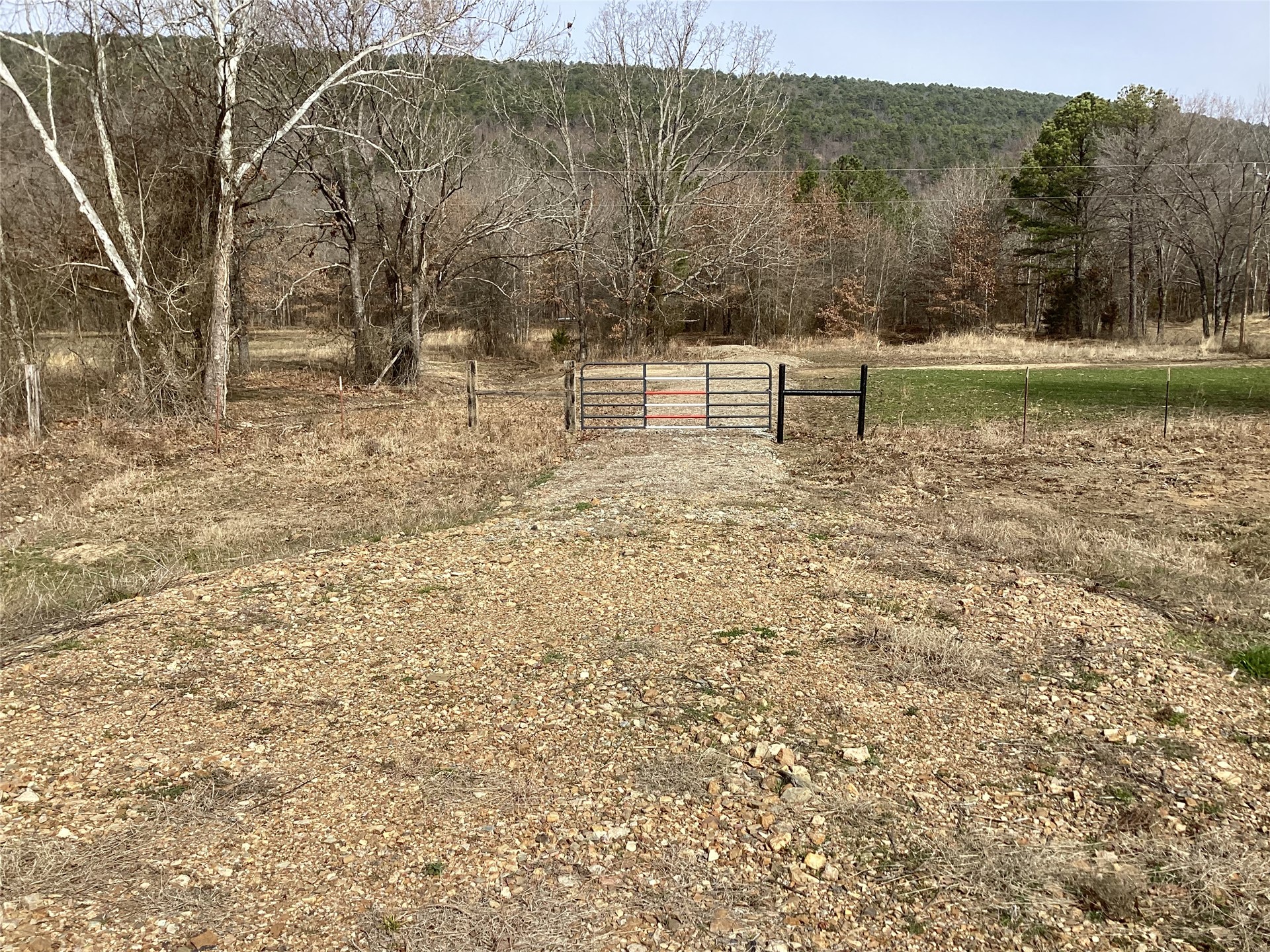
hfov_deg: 58.4
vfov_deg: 45.4
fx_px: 1137
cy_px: 476
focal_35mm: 31
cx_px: 635
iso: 25
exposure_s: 1/1217
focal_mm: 3.3
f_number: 2.4
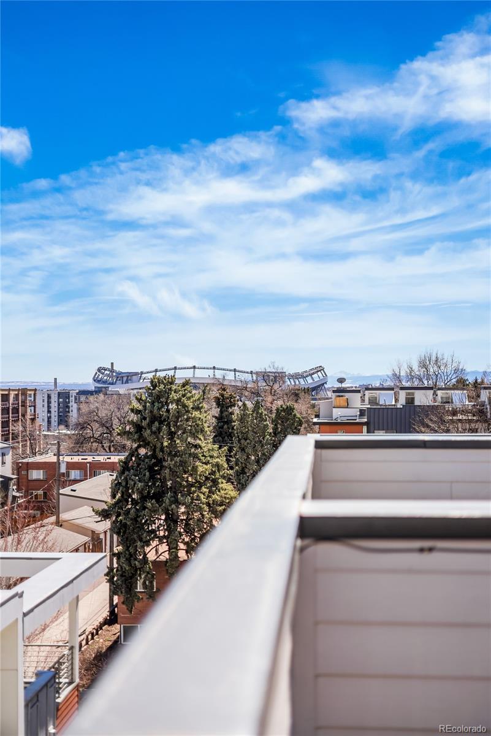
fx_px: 1022
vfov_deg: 39.6
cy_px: 368
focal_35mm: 50
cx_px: 246
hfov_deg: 27.0
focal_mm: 50
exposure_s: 1/2000
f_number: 2
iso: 200
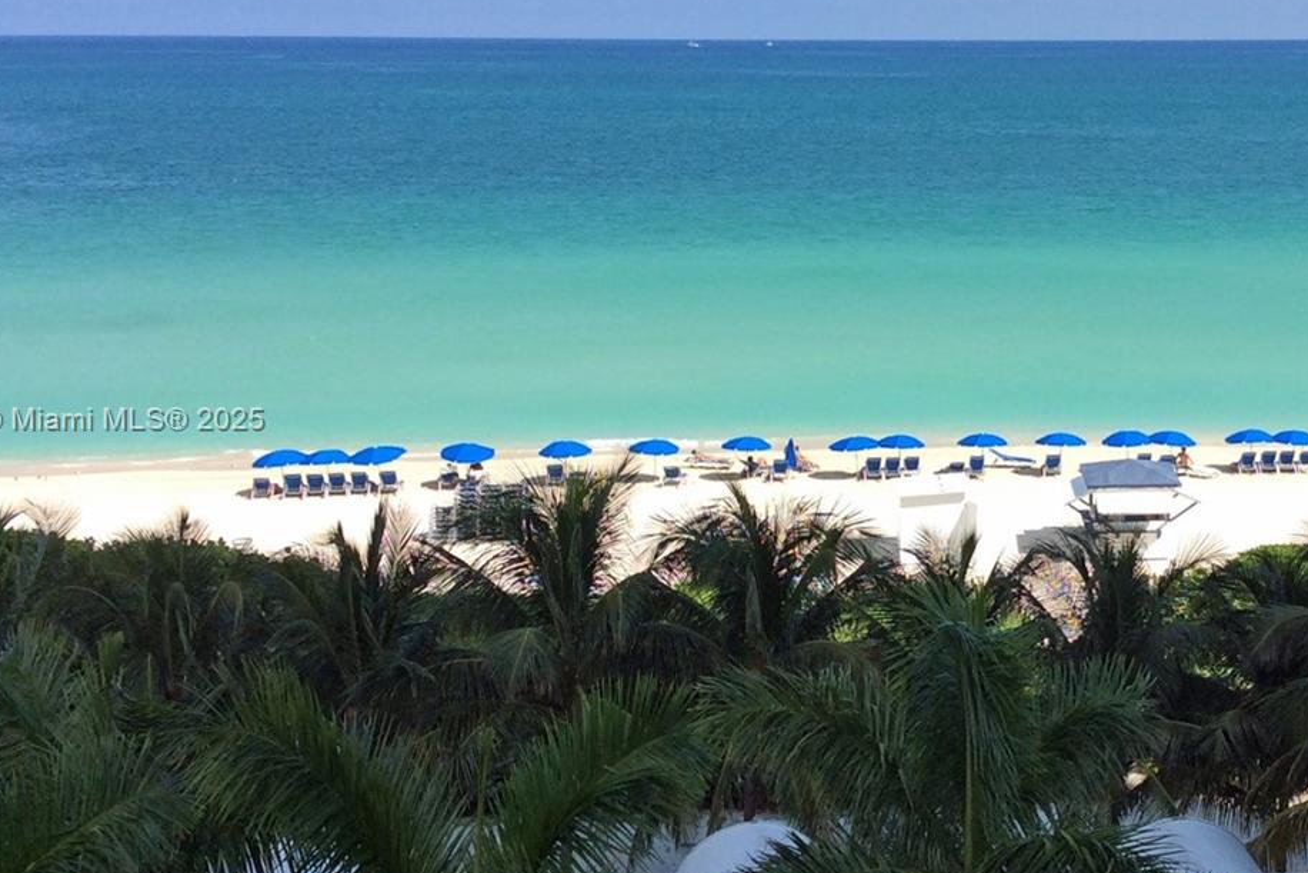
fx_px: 2108
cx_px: 950
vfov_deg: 23.4
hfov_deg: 33.9
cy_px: 421
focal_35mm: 58
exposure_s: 1/1330
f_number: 2.4
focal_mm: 3.3
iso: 32
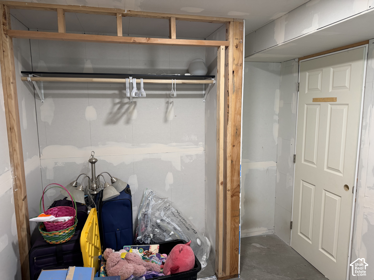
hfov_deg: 71.6
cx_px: 187
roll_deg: +1.1
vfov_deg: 56.8
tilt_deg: -7.2
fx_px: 259
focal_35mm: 24
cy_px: 140
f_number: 1.78
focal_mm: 6.76
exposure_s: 1/60
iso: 160
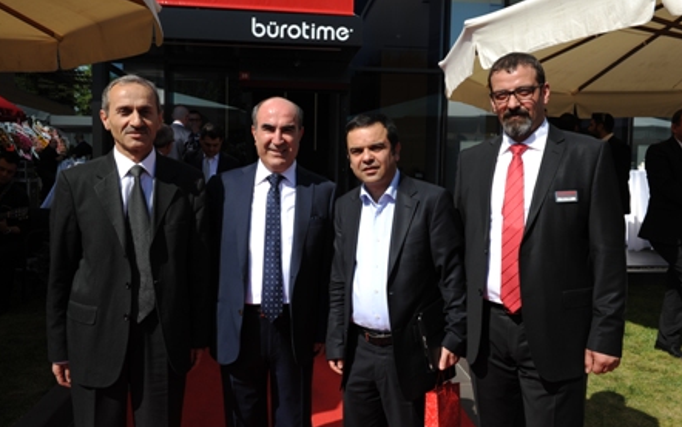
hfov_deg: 58.1
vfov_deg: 38.4
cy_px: 205
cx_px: 338
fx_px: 614
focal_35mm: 33
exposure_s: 1/250
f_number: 8
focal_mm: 32
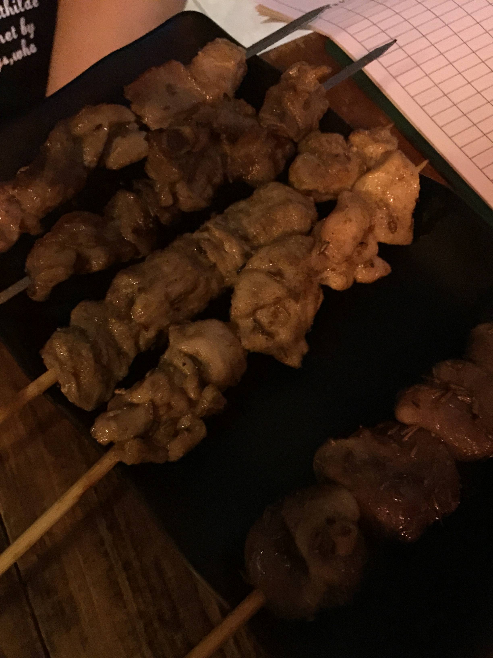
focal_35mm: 29
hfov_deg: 48.2
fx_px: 551
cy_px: 329
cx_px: 246
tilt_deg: -67.0
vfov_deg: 61.7
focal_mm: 4.15
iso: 500
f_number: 2.2
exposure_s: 1/4
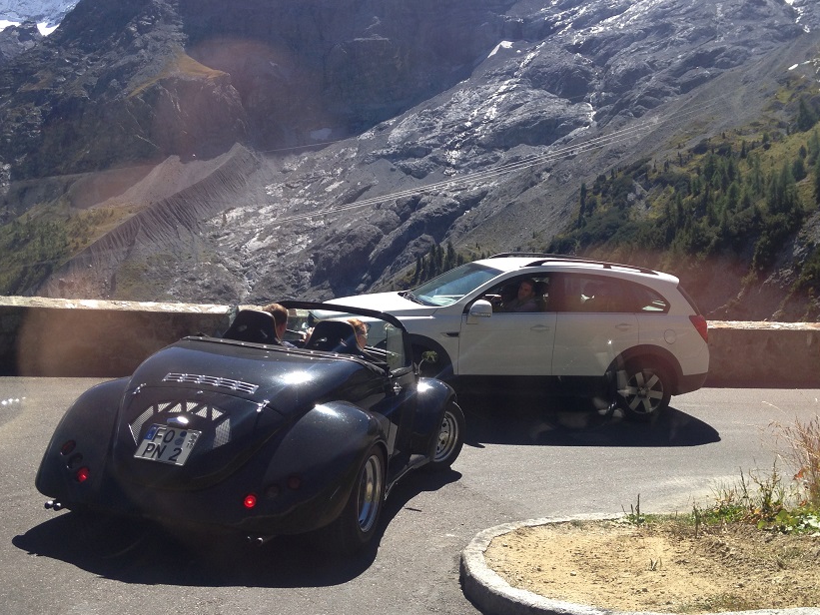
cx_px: 441
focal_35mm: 41
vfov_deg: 35.1
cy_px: 294
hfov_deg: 45.7
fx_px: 971
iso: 50
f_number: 2.4
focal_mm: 4.13
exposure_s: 1/903
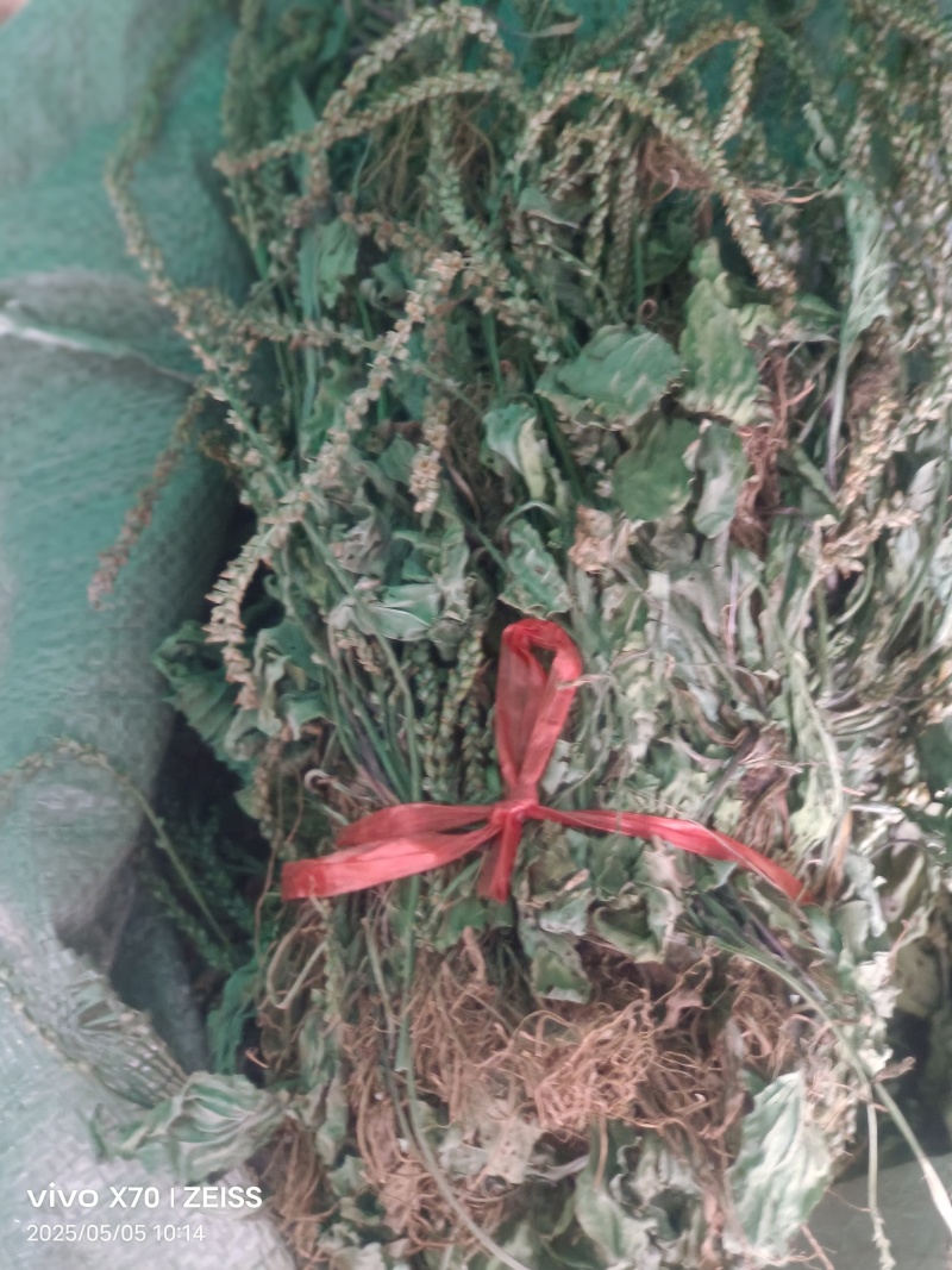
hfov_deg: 29.1
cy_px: 635
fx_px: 1834
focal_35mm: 50
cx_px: 476
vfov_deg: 38.2
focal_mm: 6.7
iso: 1813
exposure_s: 1/25
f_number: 2
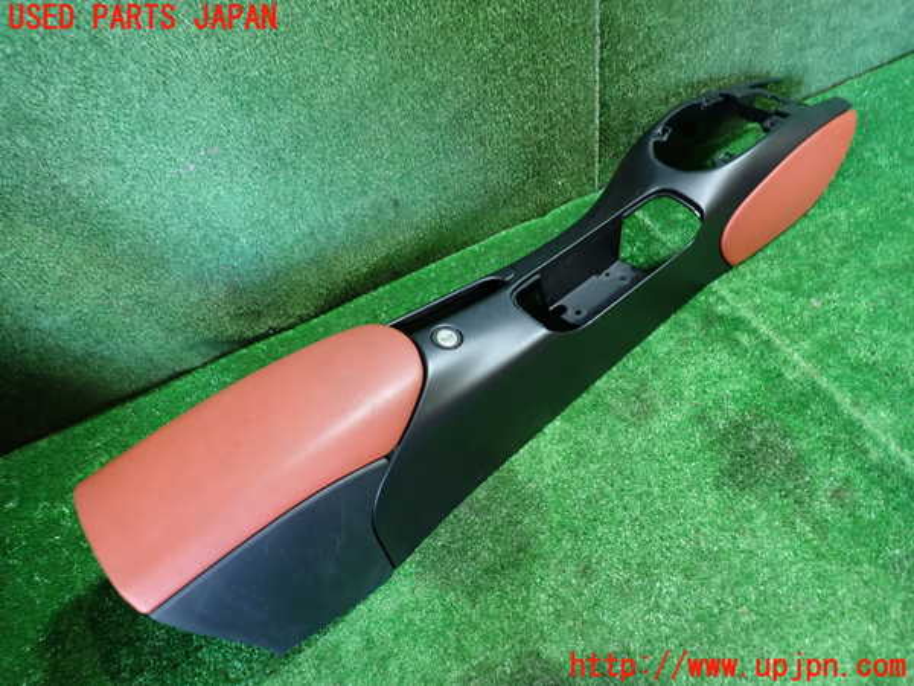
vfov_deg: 54.9
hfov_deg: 69.4
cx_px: 457
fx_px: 660
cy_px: 343
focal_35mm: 25
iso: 320
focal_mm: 4.5
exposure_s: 1/30
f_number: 2
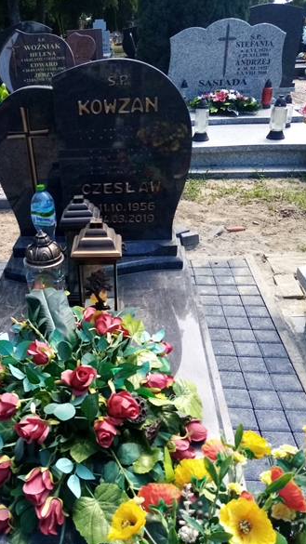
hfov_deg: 37.1
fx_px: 447
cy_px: 296
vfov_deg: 62.5
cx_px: 86
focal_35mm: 31
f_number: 1.8
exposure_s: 1/274
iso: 111
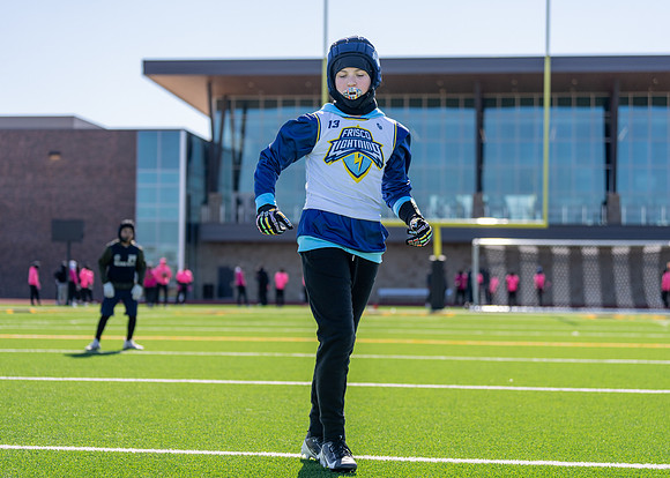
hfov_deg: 27.0
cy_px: 239
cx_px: 335
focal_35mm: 73
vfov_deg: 19.4
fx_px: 1395
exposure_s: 1/1600
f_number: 2.8
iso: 125
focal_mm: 70
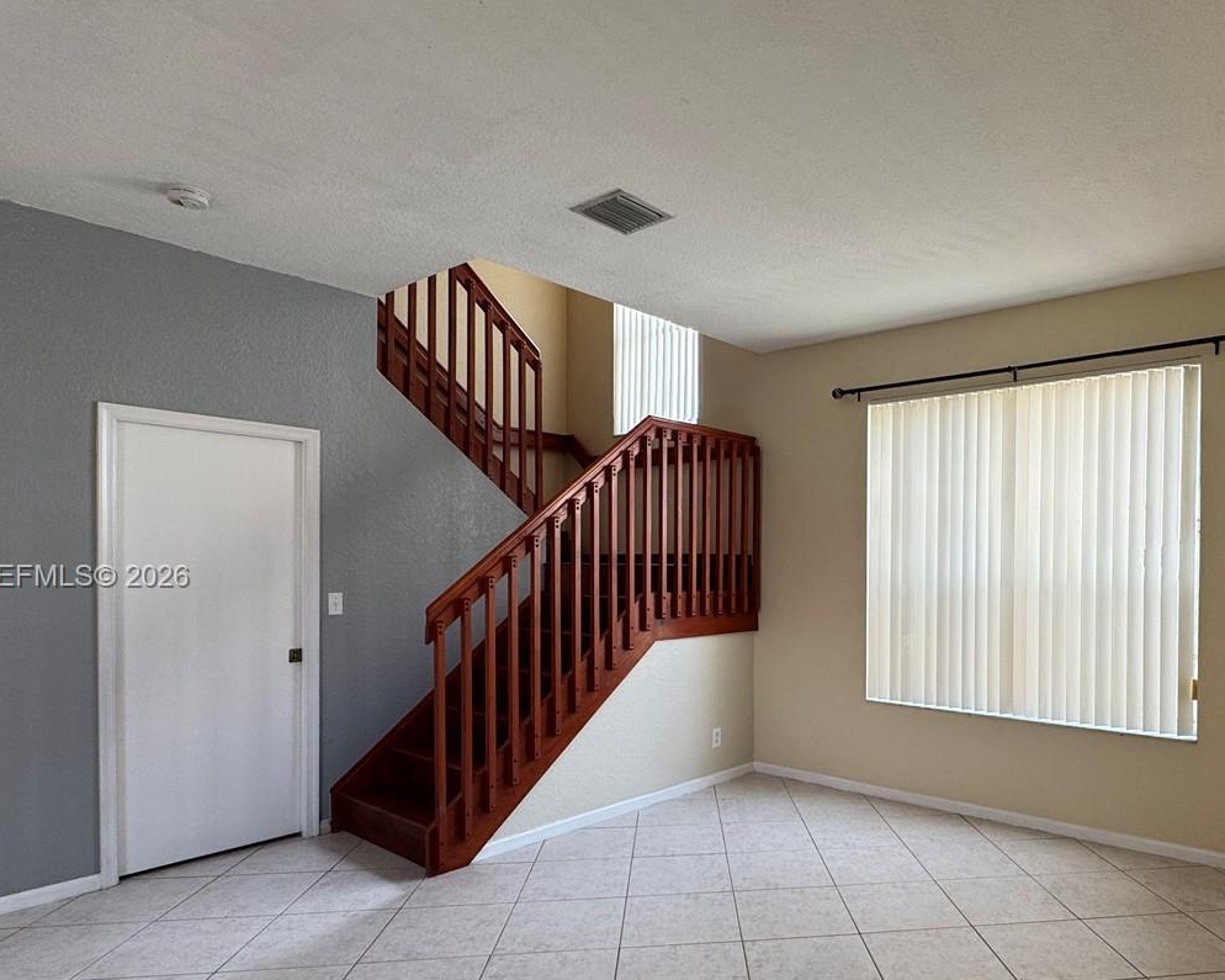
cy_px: 578
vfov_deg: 62.7
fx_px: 798
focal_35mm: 22
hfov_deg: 73.3
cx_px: 791
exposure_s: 1/120
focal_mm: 2.22
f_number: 2.2
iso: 50
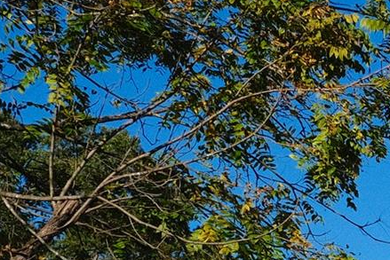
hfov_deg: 13.7
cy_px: 551
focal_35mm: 126
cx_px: 795
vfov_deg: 10.0
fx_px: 1365
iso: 320
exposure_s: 1/900
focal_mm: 18
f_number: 5.6
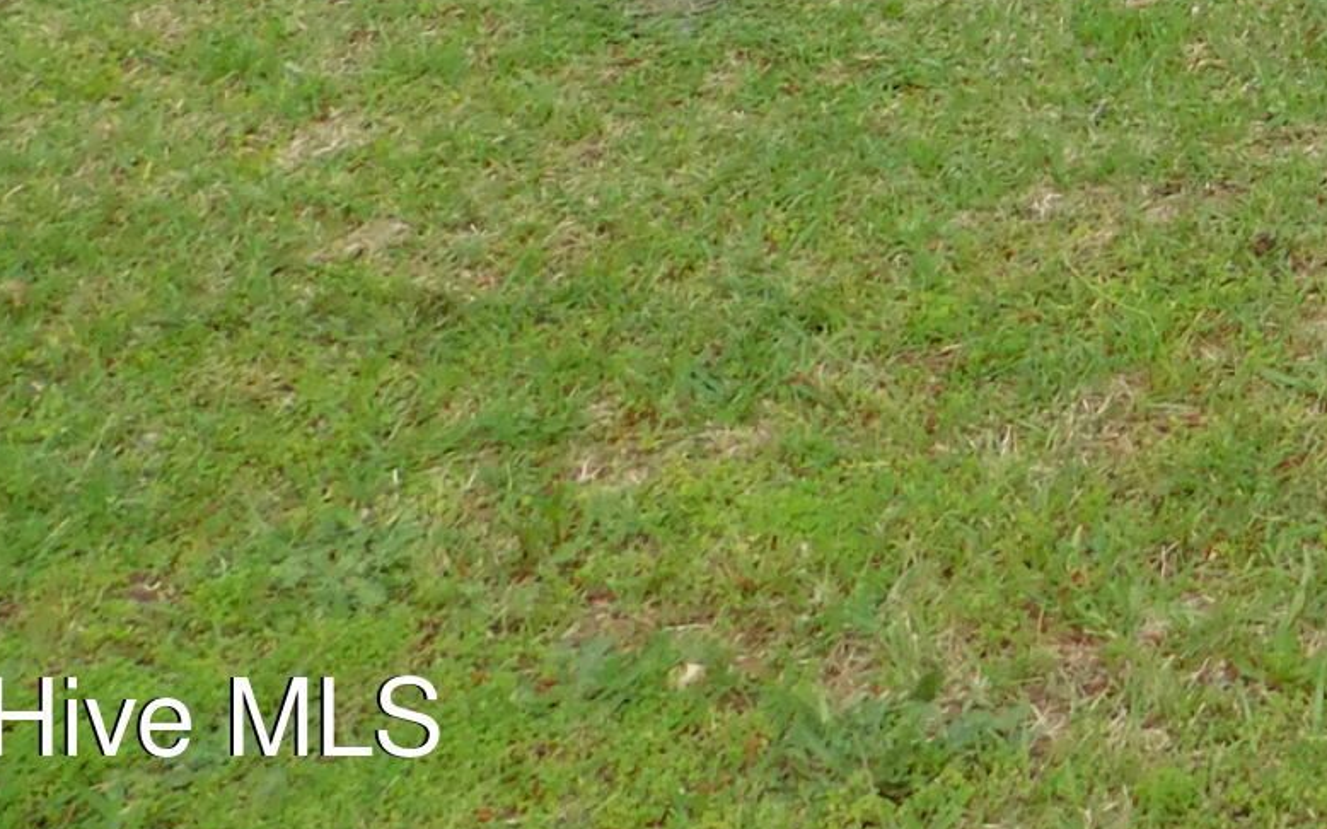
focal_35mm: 94
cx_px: 2183
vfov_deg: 11.8
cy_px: -1025
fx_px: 3399
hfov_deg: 18.6
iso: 125
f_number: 3
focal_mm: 4
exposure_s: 1/400
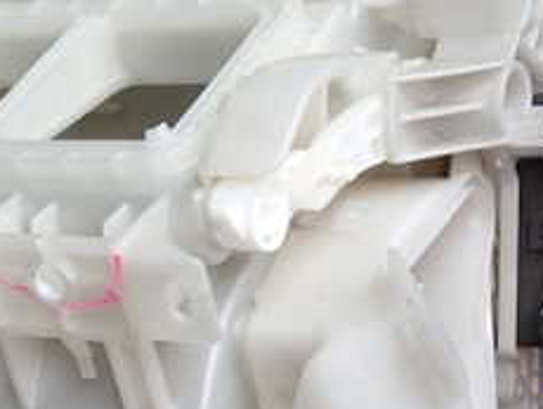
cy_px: 513
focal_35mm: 99
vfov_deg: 14.4
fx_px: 1555
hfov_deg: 19.7
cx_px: 170
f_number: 3.5
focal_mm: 6.83
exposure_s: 1/80
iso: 100
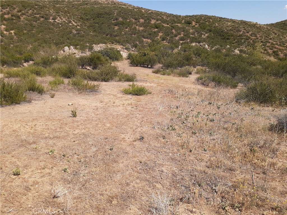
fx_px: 224
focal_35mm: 27
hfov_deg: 65.3
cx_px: 144
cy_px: 108
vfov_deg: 51.4
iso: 40
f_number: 1.9
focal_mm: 3.6
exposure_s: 1/1445
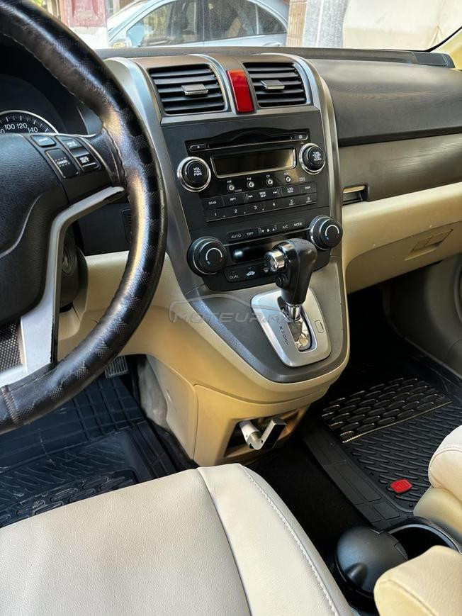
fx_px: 463
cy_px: 308
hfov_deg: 53.1
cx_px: 231
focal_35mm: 26
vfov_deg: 67.3
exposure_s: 1/81
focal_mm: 5.96
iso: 125
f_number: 1.6
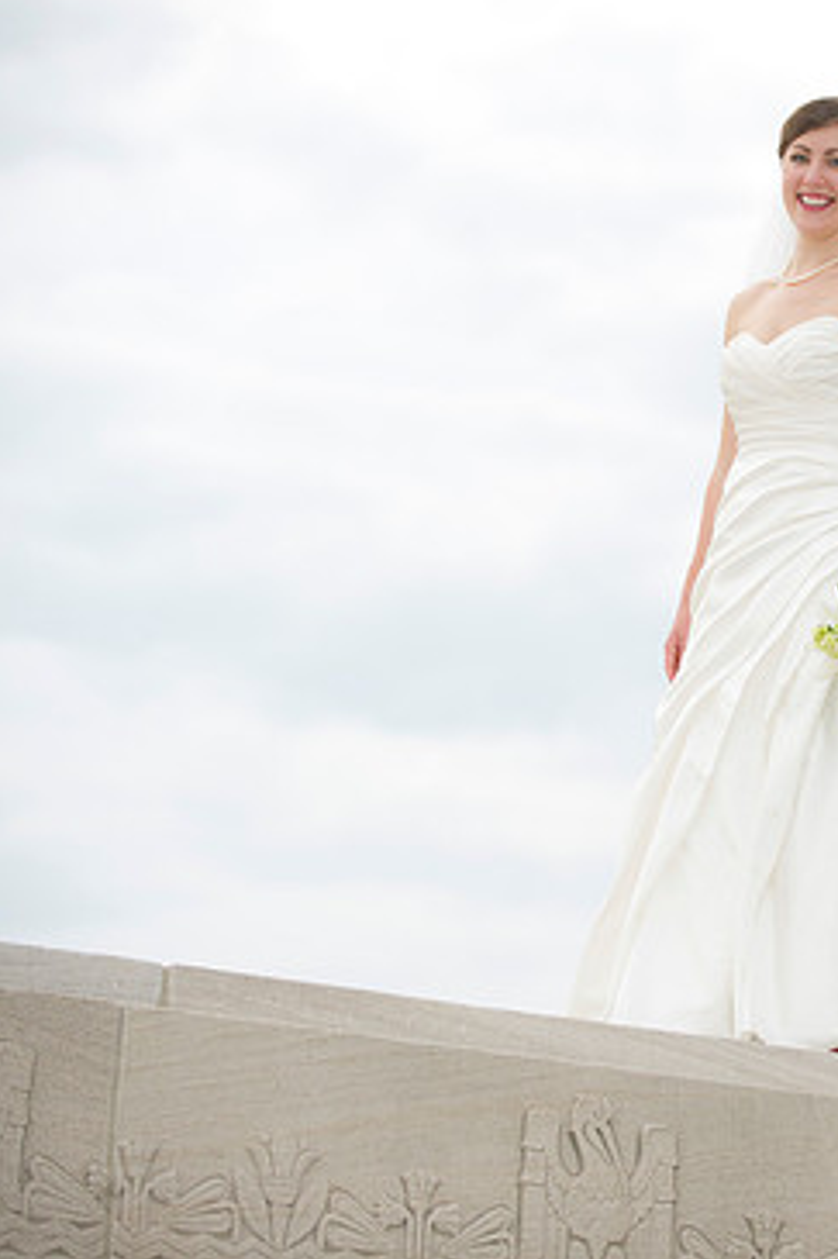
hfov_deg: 8.4
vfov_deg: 12.7
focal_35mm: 162
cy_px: 600
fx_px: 5661
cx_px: 831
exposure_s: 1/250
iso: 160
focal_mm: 102
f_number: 2.8
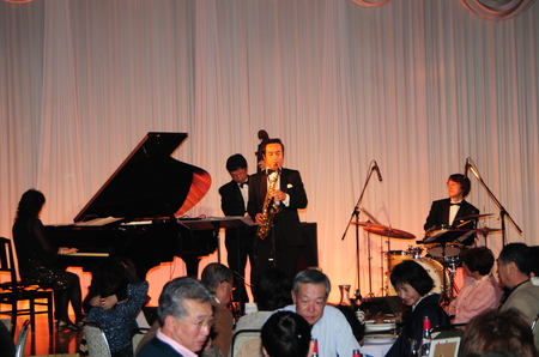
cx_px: 270
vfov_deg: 15.6
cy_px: 178
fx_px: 1300
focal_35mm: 87
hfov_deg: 23.4
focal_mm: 58
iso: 400
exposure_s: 1/30
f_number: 5.6
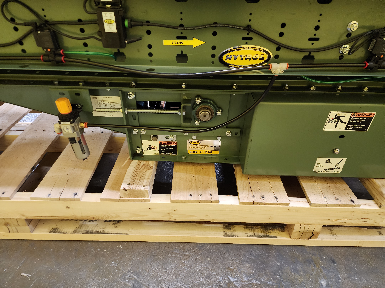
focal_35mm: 23
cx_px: 192
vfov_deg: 58.9
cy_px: 144
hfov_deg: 73.9
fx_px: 256
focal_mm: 6.4
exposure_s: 1/40
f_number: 1.8
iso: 500
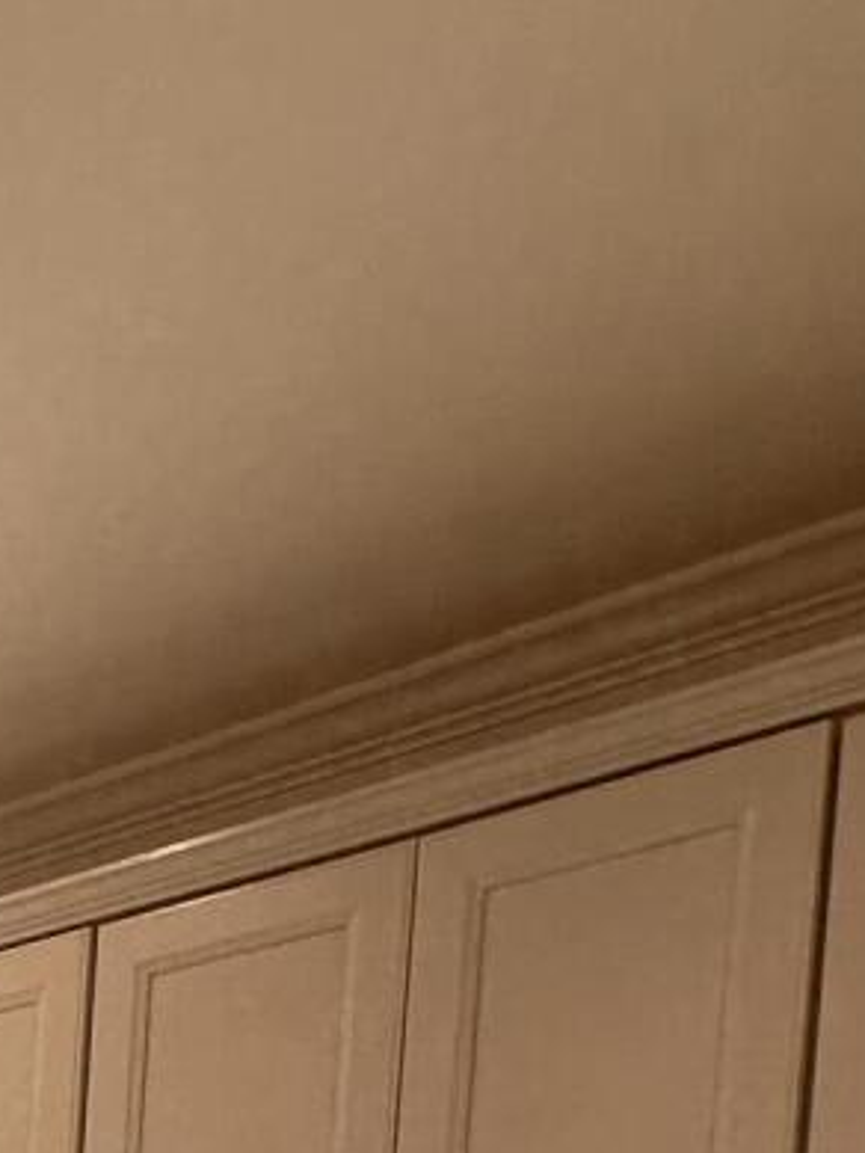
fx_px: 2398
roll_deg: -3.2
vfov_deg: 21.3
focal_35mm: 72
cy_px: 1867
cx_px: -809
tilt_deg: -3.5
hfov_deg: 16.3
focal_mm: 2.22
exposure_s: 1/120
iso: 100
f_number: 2.2
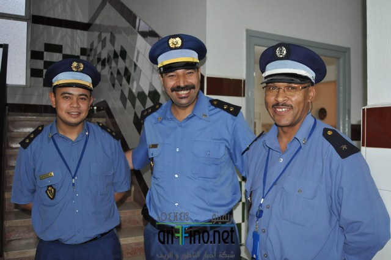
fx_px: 358
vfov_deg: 39.9
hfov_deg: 57.3
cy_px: 130
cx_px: 196
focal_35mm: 33
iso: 800
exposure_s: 1/60
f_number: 3.5
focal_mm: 22
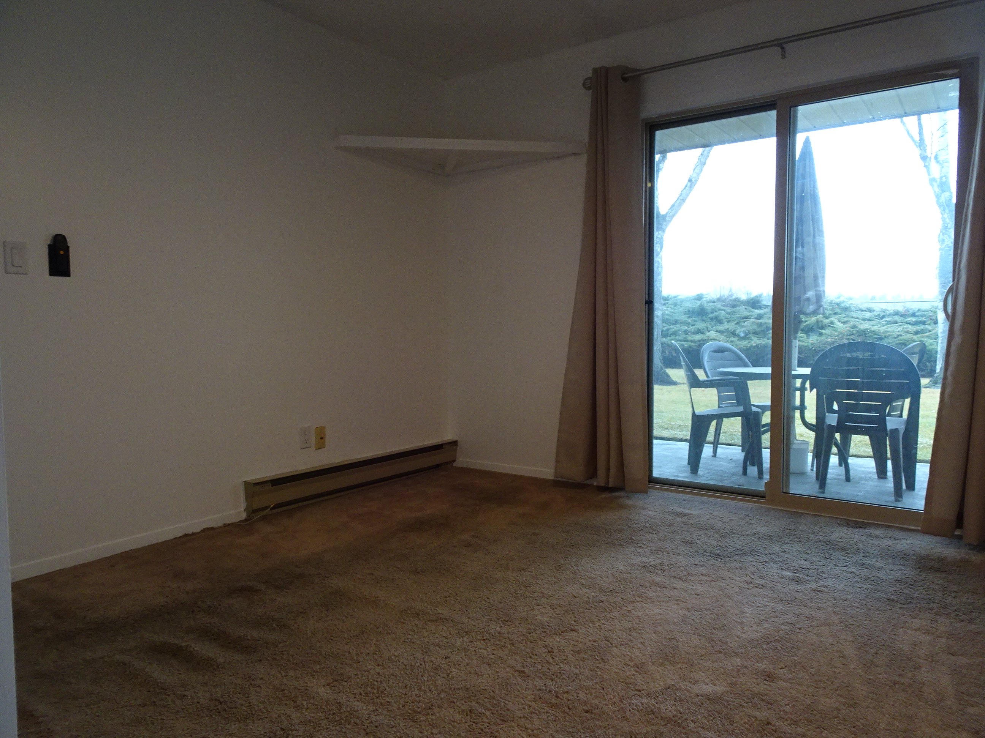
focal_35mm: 24
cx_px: 492
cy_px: 369
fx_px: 683
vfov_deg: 56.8
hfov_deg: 71.6
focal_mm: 4.1
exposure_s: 1/30
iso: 320
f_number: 3.5
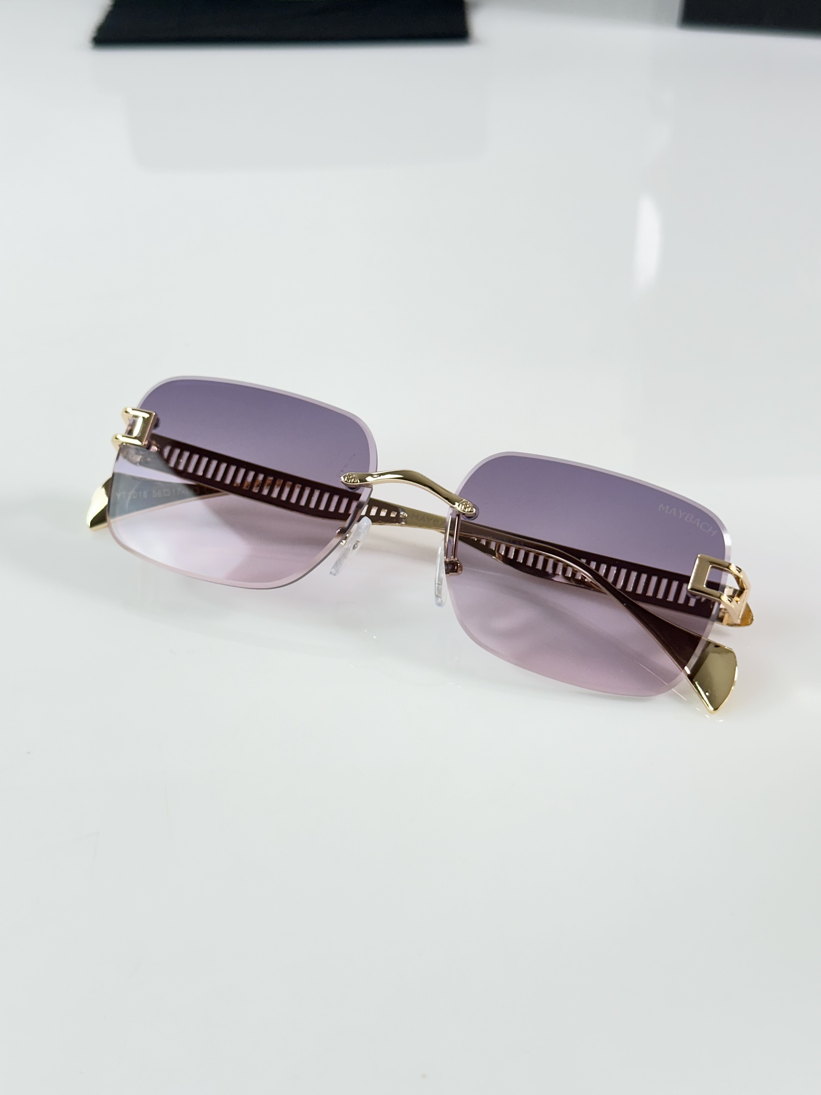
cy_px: 548
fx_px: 1518
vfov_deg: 39.7
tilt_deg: -36.8
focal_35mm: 48
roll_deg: +1.2
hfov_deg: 30.3
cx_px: 410
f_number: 1.78
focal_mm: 6.86
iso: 64
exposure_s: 1/100
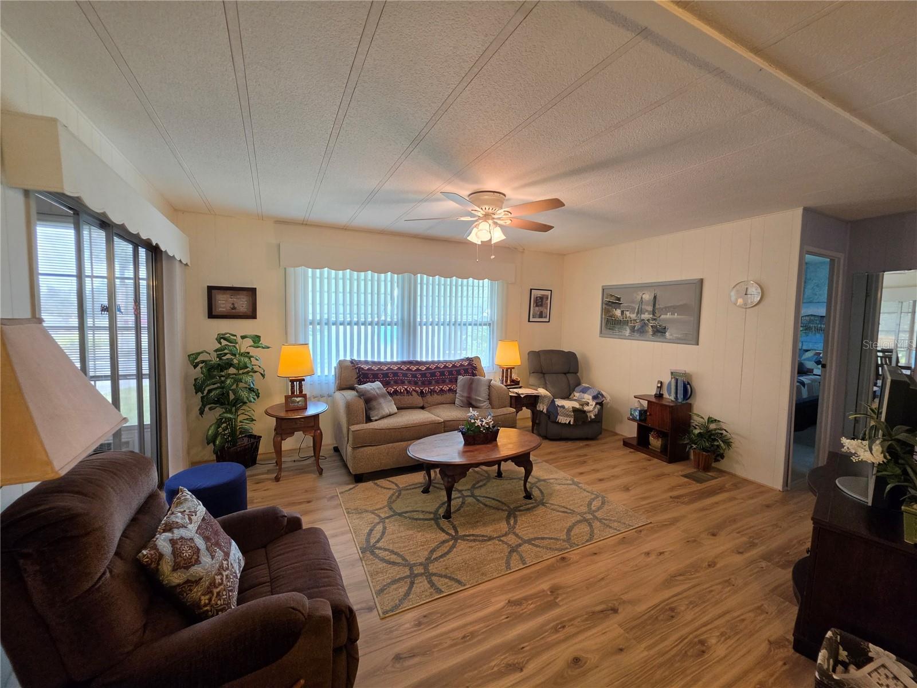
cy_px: 344
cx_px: 458
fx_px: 344
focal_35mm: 13
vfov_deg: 89.9
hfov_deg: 106.2
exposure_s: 1/120
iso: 200
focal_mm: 2.2
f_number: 1.9
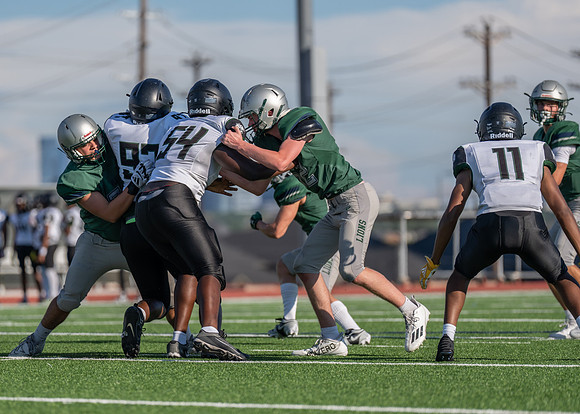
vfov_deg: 5.3
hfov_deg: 7.4
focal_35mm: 273
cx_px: 226
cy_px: 255
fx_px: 4503
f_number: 2.8
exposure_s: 1/2500
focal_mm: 200
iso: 100
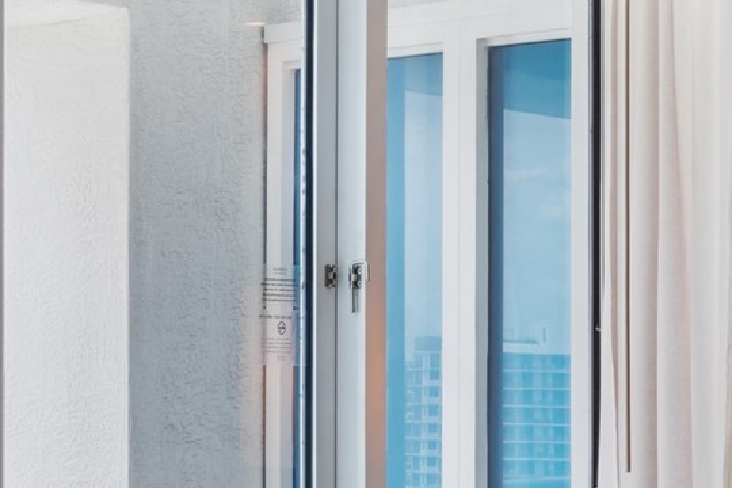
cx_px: 12
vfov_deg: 12.4
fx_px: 2236
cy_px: 411
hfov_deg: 18.2
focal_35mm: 110
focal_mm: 35
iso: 250
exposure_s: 1/2
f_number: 14
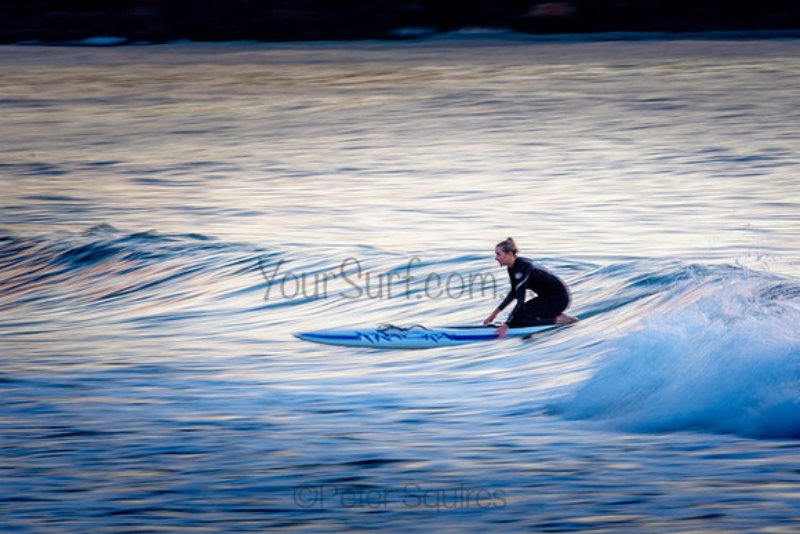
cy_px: 267
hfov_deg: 2.7
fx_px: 16670
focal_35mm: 750
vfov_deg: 1.8
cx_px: 400
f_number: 14
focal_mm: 500
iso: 100
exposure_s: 1/20
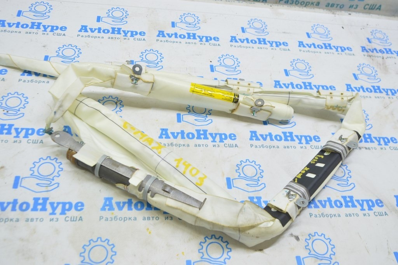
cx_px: 199
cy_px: 132
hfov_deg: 55.1
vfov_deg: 38.3
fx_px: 381
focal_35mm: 34
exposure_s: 1/20
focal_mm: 23
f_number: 5.6
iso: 400
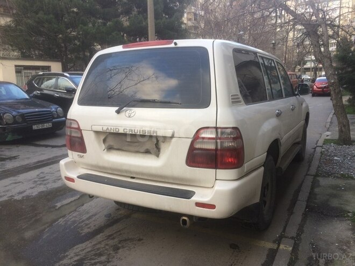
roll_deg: +1.9
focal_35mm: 29
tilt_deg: -12.9
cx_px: 178
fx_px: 297
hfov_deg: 61.7
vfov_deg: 48.2
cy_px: 133
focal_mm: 4.15
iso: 32
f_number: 2.2
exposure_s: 1/112
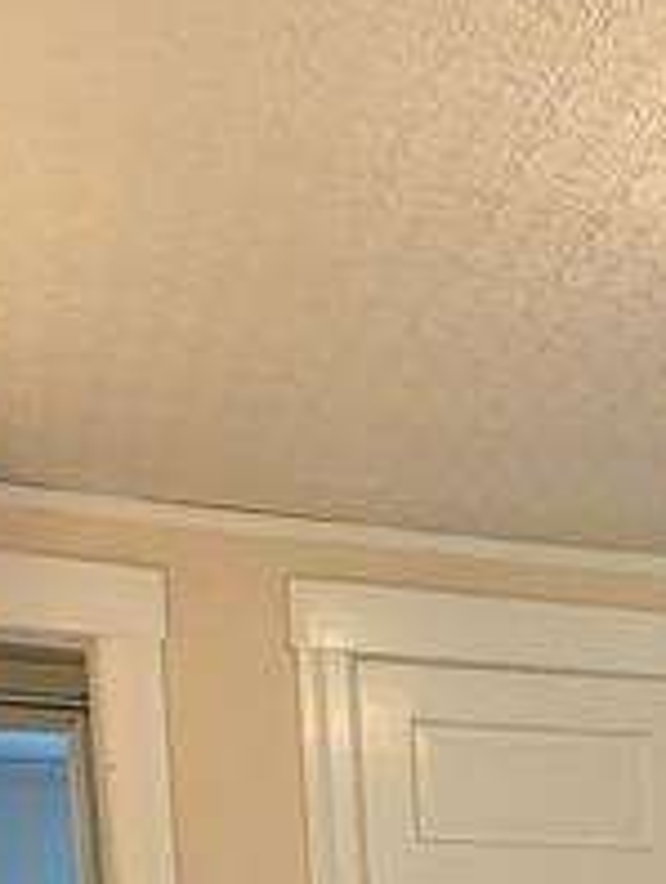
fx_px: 1587
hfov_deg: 22.4
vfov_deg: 24.4
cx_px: 724
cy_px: 1317
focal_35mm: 62
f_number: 2.2
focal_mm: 2.35
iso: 50
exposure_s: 1/30
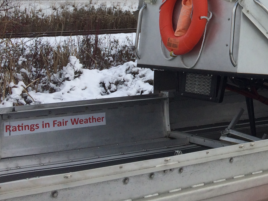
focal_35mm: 67
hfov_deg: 26.4
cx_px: 303
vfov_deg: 20.8
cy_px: -24
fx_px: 519
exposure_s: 1/1208
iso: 32
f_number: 2.2
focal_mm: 4.15
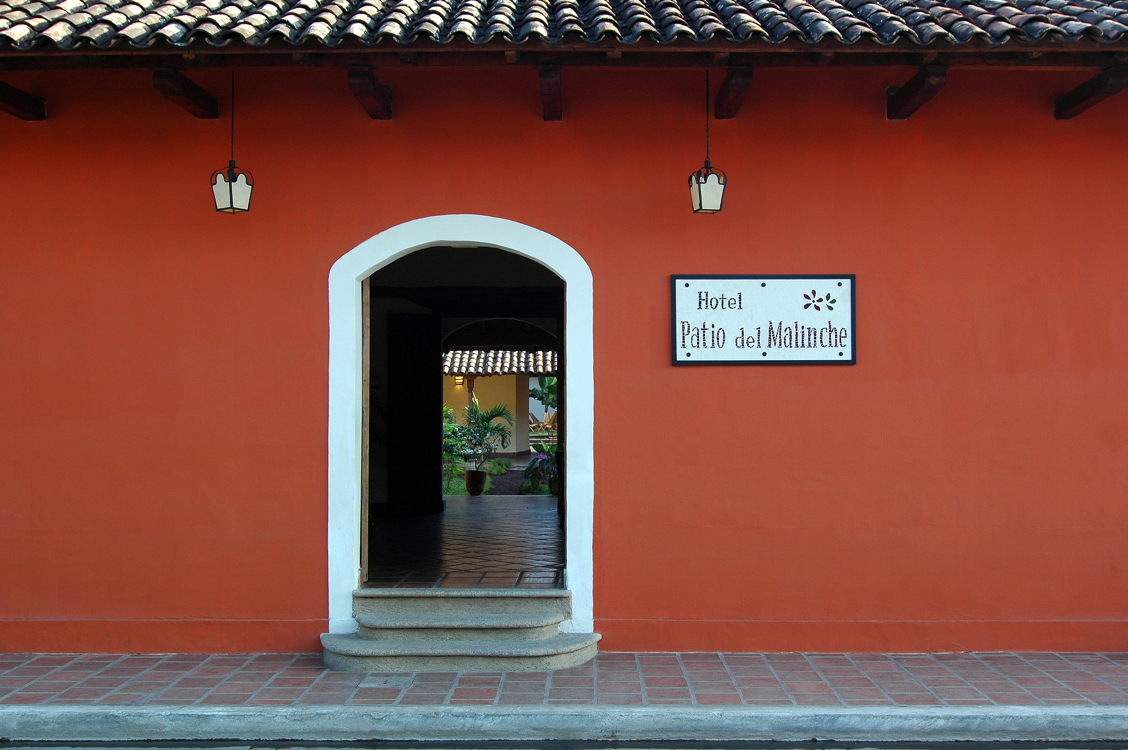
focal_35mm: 36
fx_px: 1127
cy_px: 375
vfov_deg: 36.8
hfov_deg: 53.2
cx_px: 564
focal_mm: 24
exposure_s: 1/60
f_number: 8
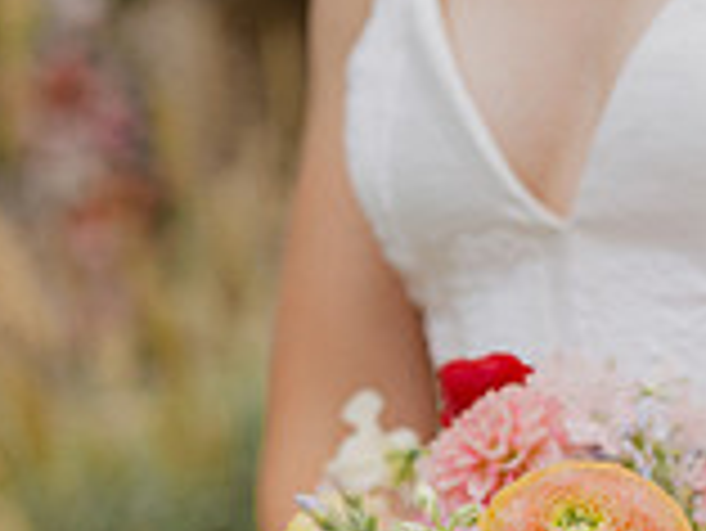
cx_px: 607
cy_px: 706
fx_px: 2817
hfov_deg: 14.2
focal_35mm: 138
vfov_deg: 10.5
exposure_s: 1/1250
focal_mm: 50
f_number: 3.2
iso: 80
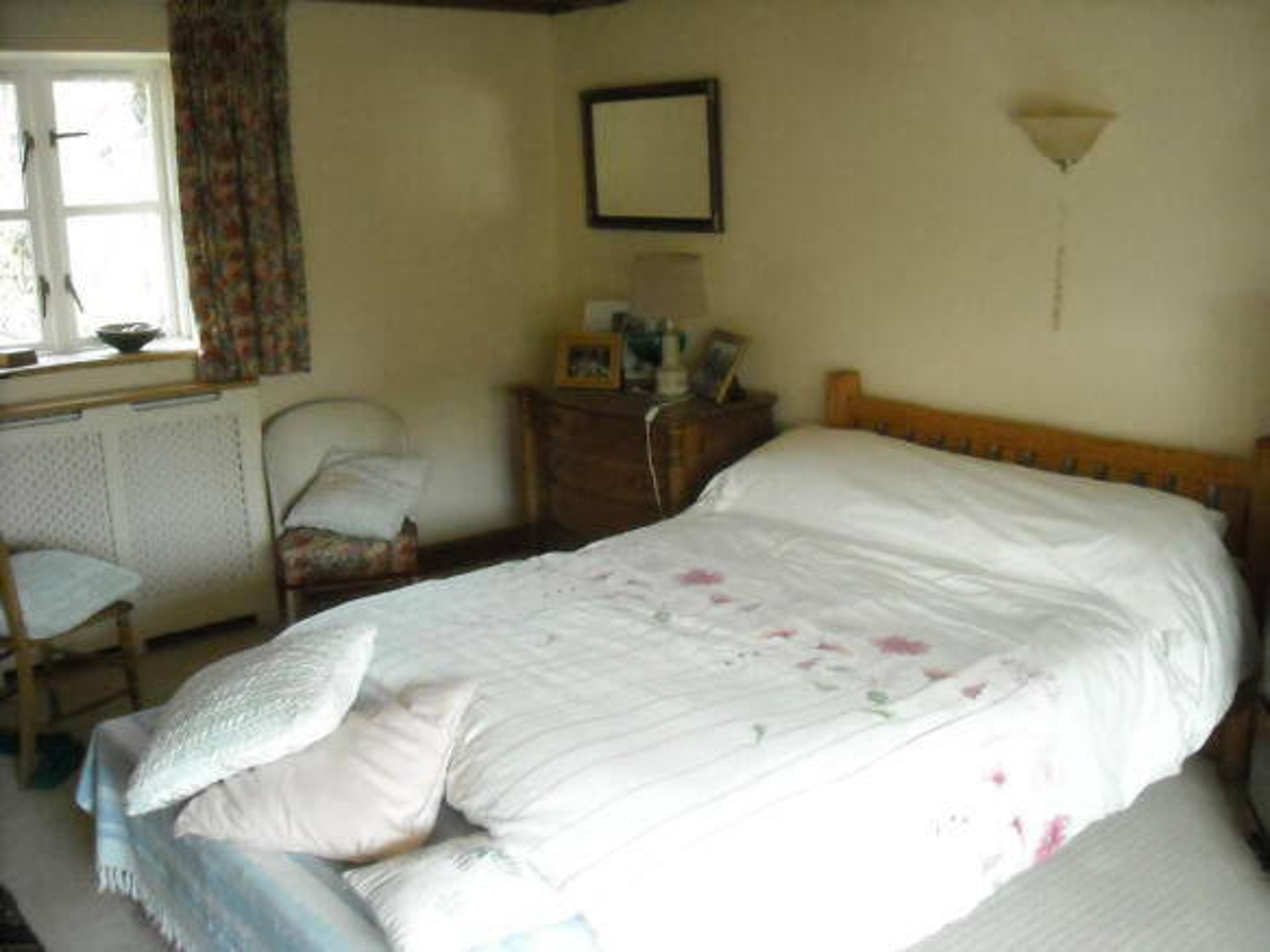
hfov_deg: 52.6
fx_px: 1284
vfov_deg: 40.7
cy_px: 476
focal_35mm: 35
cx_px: 635
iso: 800
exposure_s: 1/192
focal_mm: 5.7
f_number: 2.8
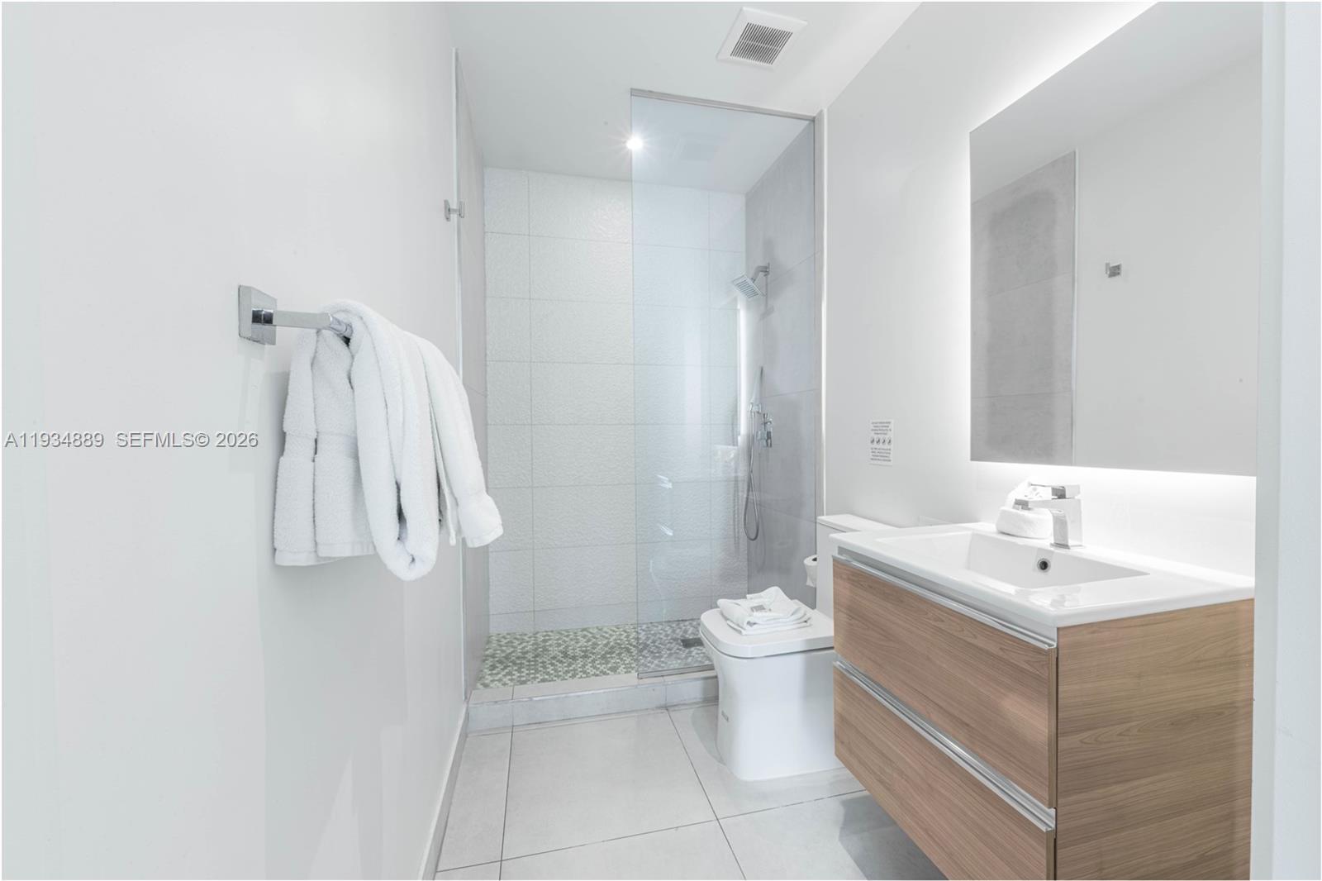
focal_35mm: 14
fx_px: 514
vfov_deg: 81.2
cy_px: 440
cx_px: 661
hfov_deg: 104.3
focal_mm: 14
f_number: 11
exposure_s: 1/6
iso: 400
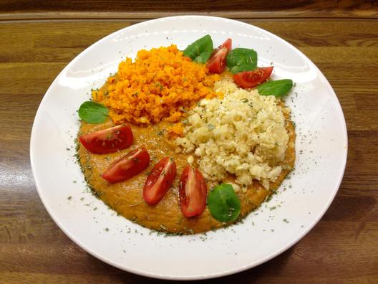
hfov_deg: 55.4
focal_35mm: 33
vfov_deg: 42.9
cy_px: 142
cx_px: 189
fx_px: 360
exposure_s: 1/30
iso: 50
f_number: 2.4
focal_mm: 4.12
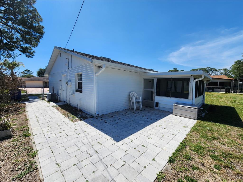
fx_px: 91
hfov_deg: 106.2
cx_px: 122
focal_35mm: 13
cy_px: 91
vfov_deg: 89.9
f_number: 2.2
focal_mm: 2.2
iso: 50
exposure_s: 1/2614
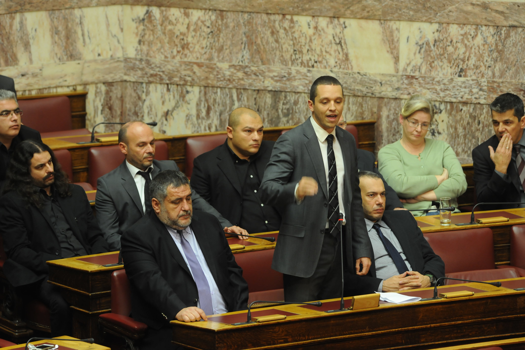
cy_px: 175
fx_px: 4372
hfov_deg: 6.9
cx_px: 262
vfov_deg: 4.6
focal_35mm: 300
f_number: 5
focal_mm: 300
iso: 2000
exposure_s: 1/160
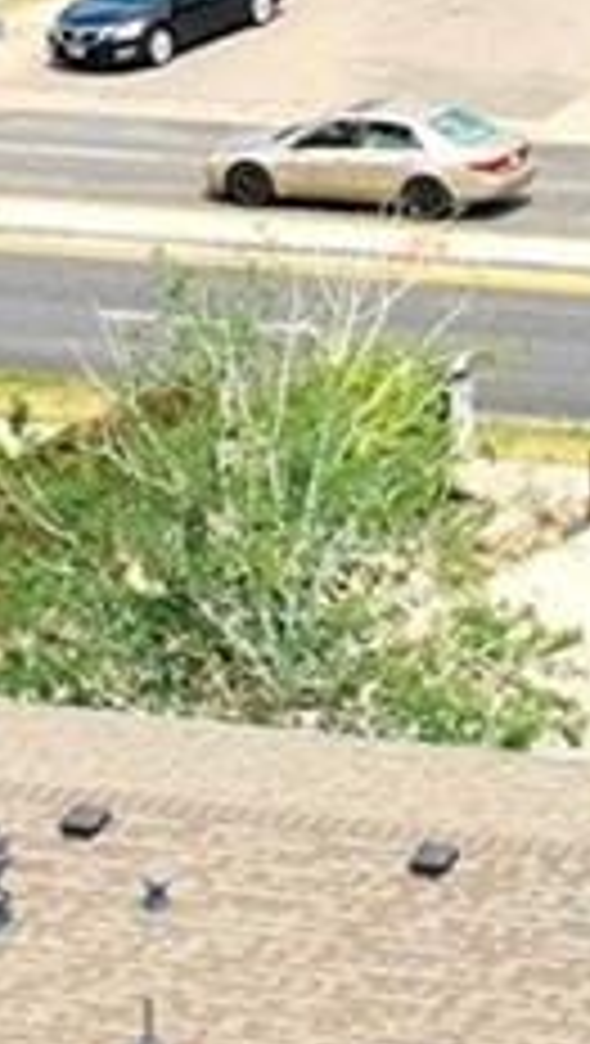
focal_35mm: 202
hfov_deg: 5.8
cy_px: 482
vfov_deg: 10.7
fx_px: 5602
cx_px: 1360
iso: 100
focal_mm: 10.26
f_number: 5.6
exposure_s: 1/320
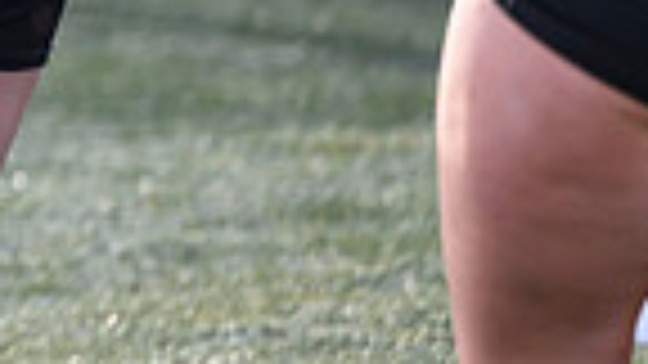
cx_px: -766
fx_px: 14880
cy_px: -349
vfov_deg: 1.4
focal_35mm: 866
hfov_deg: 2.5
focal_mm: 175
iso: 500
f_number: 3.2
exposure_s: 1/1000
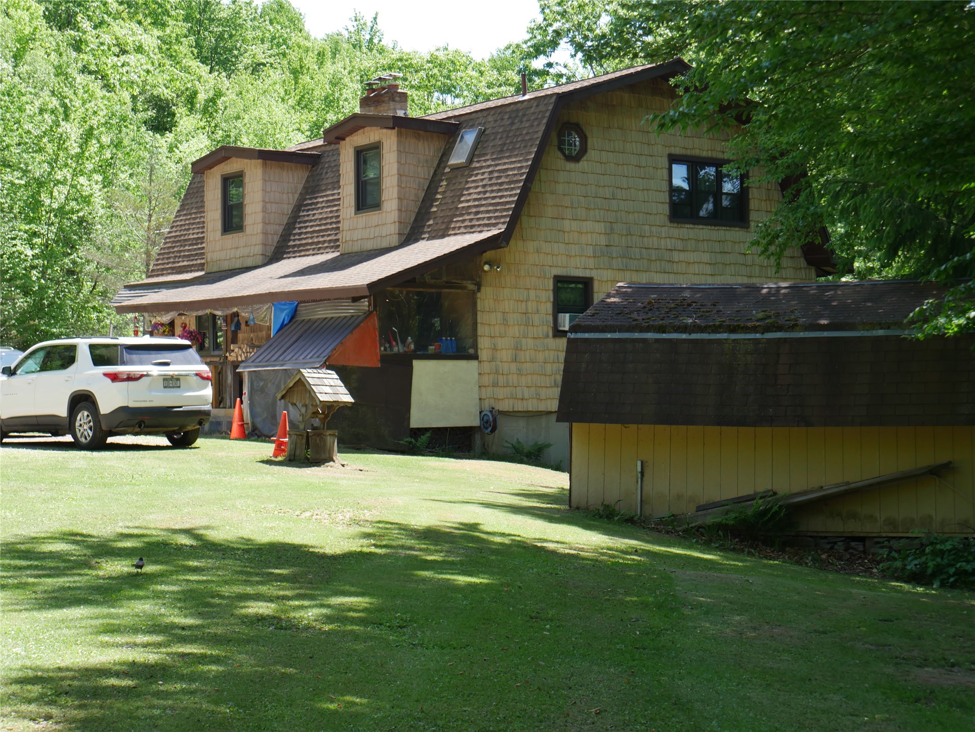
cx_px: 488
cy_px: 366
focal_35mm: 68
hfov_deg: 28.6
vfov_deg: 21.6
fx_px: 1916
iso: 200
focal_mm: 34
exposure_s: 1/160
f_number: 5.6
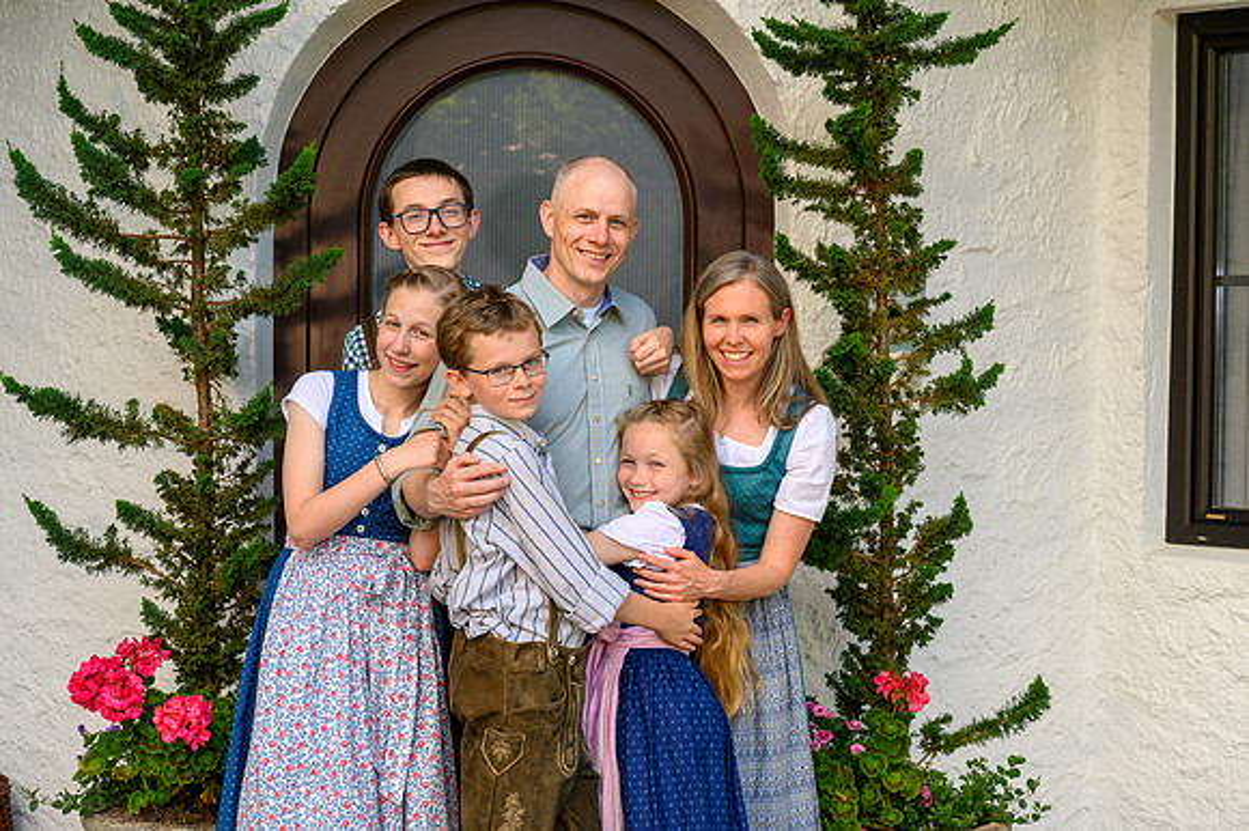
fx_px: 2427
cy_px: 416
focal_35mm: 70
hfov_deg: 28.9
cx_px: 624
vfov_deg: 19.4
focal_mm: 70
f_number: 7.1
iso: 400
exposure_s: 1/125
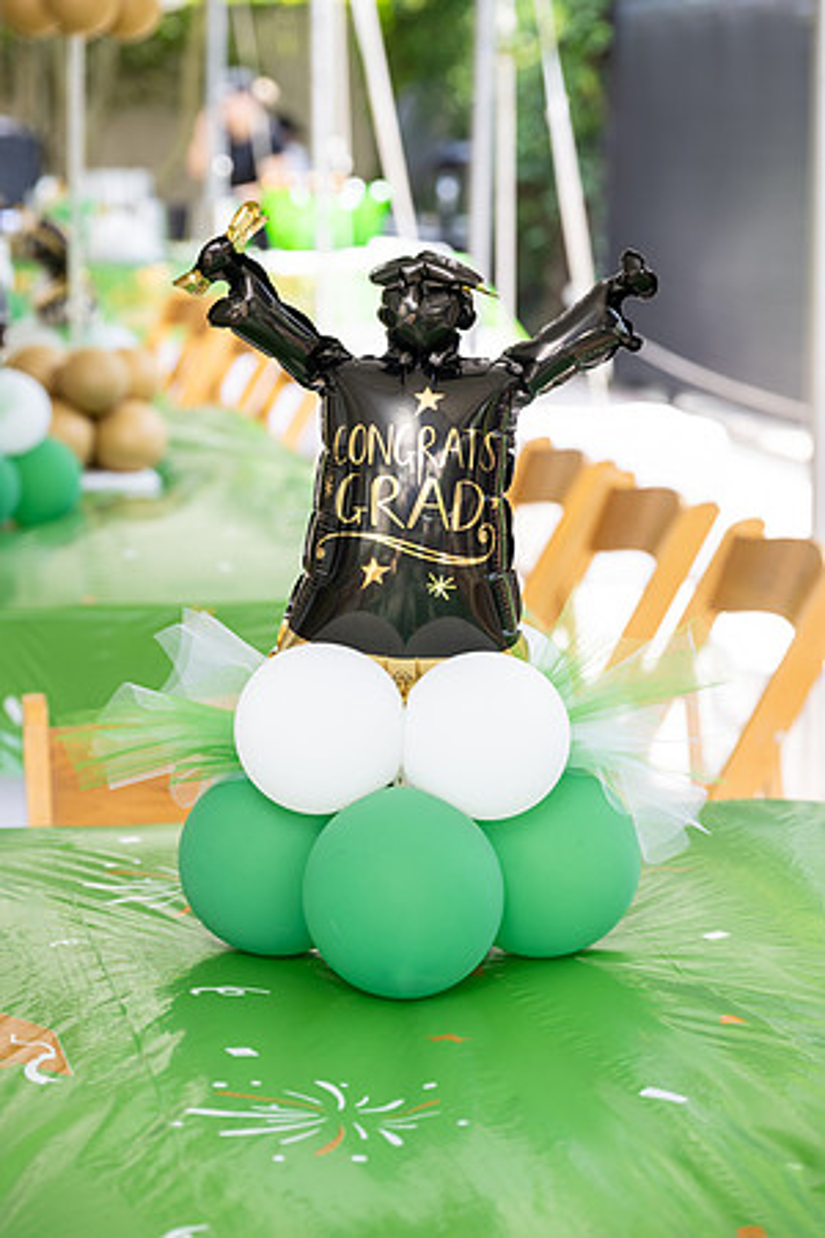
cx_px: 412
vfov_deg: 25.4
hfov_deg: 17.1
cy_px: 619
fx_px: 2750
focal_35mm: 80
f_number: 5.6
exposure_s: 1/80
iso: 250
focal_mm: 80
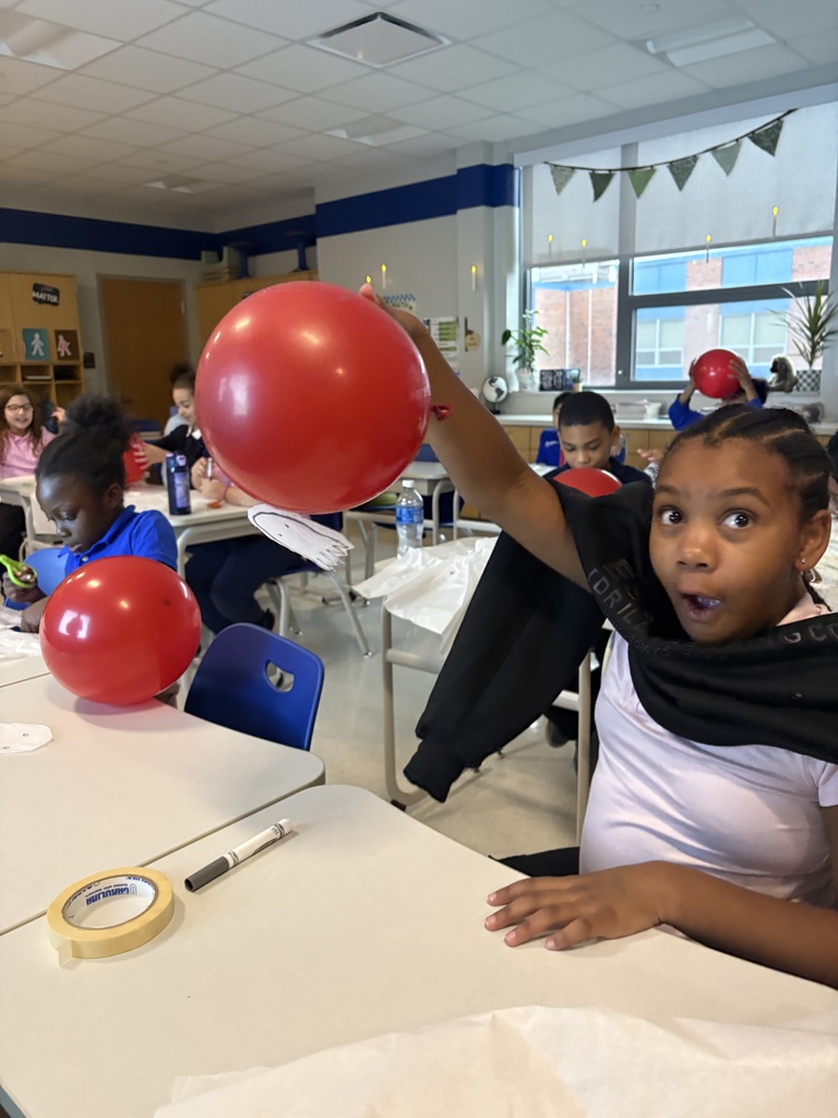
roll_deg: +1.9
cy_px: 559
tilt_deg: -11.8
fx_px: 839
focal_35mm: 26
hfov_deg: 53.1
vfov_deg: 67.3
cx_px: 419
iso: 500
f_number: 1.6
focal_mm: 5.96
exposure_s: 1/40
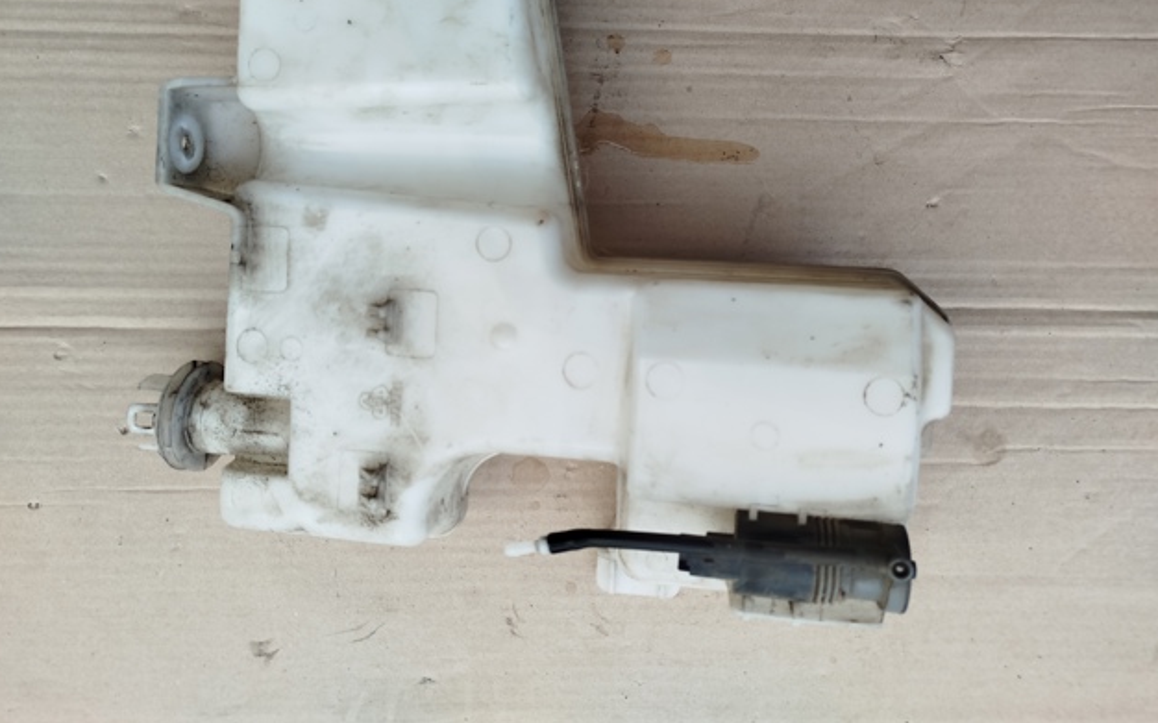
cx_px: 583
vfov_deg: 47.3
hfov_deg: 70.4
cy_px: 283
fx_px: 820
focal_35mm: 26
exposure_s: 1/158
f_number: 1.7
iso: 50
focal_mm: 5.31
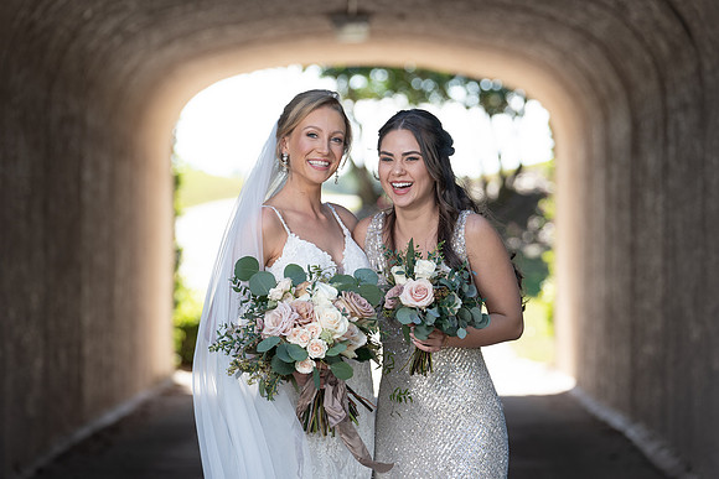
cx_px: 363
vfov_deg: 8.2
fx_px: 3343
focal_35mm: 167
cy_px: 249
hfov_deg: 12.3
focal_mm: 139
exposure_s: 1/200
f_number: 4
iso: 100
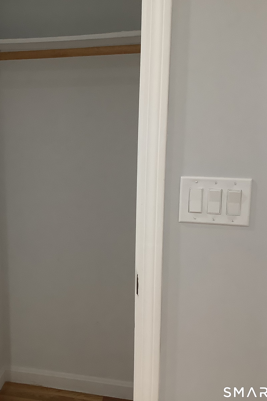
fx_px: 489
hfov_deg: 29.4
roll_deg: +0.7
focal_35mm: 44
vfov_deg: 44.5
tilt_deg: -12.3
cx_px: 31
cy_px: 196
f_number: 2.4
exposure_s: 1/60
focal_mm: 3.3
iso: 160
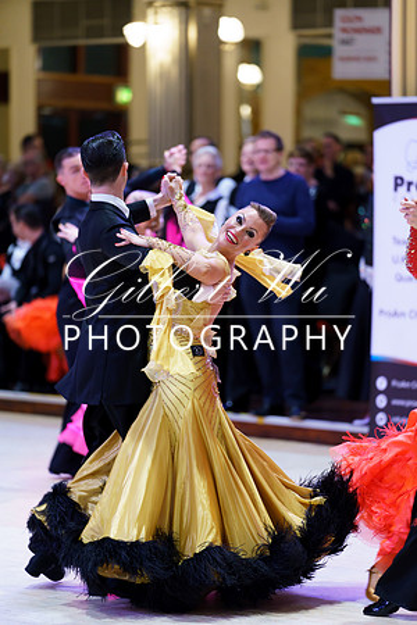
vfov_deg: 12.5
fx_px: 2867
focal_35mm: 165
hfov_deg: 8.3
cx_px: 208
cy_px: 312
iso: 2500
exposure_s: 1/250
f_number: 2.8
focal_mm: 165
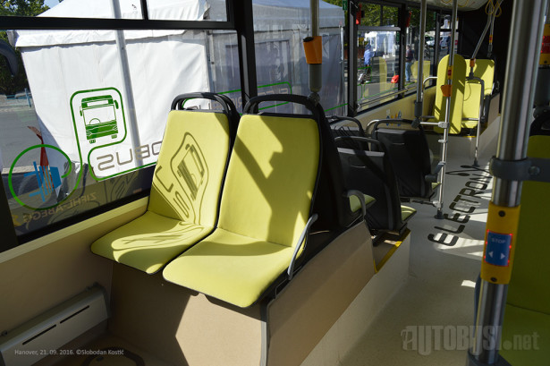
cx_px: 275
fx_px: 412
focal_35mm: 27
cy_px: 183
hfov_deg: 67.4
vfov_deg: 47.9
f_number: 7.1
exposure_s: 1/200
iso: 100
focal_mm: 18
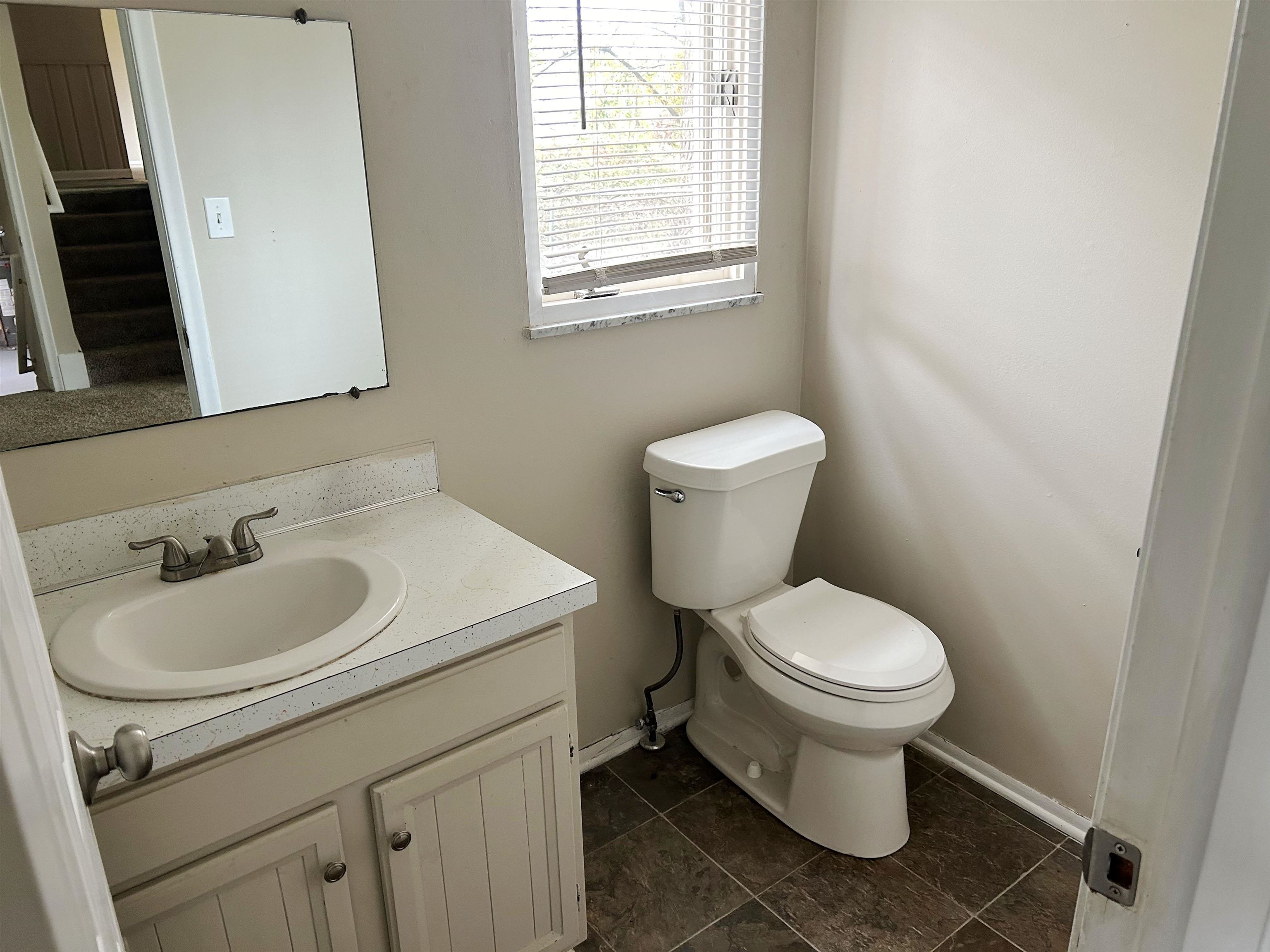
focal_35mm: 26
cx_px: 635
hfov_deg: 67.3
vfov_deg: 53.1
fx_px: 954
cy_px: 476
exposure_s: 1/60
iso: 160
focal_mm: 5.7
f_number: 1.5
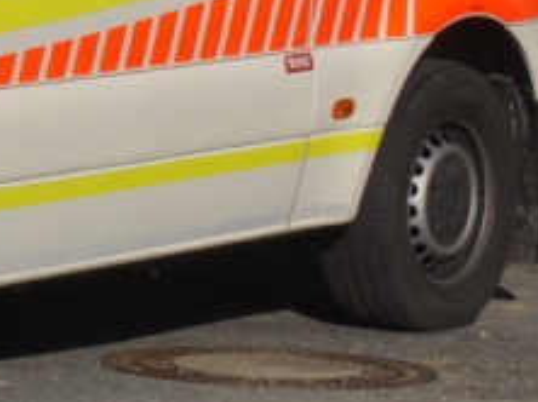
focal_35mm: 164
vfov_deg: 8.9
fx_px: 2546
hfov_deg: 11.3
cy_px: -133
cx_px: -383
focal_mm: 28
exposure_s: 1/1000
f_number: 16
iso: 500
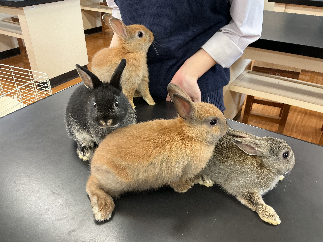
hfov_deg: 61.7
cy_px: 121
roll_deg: -0.6
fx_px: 271
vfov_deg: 48.2
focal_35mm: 29
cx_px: 162
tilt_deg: -32.5
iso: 100
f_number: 1.8
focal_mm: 3
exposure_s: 1/60
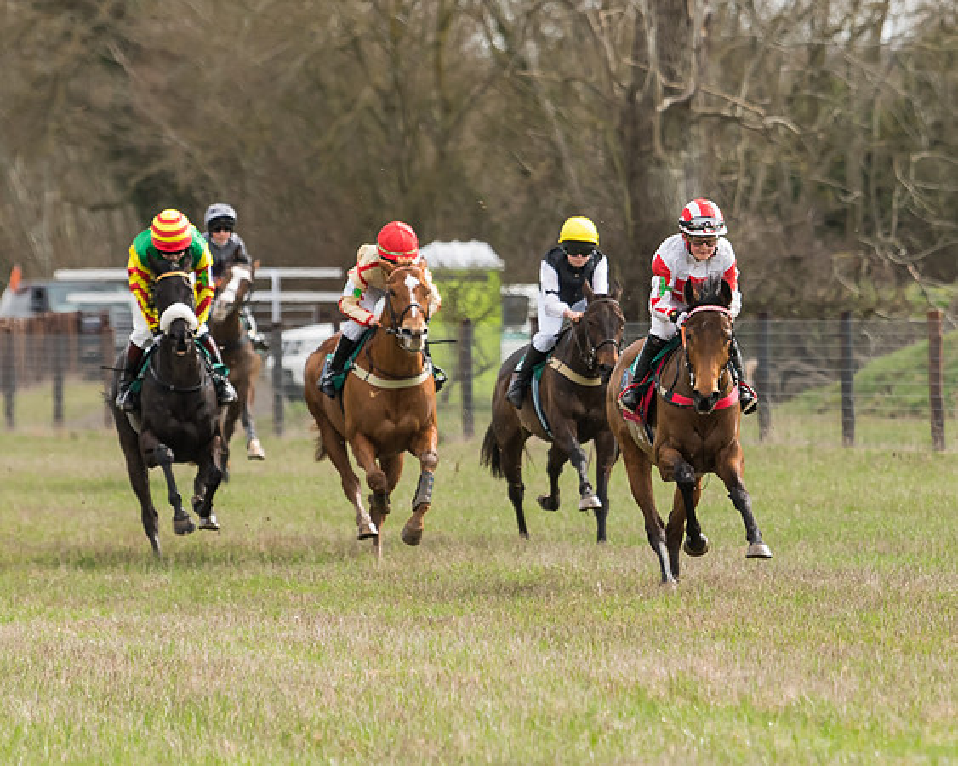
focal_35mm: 577
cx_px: 722
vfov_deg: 2.7
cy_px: 467
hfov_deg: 3.4
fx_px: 16347
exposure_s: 1/800
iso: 250
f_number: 4
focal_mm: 200
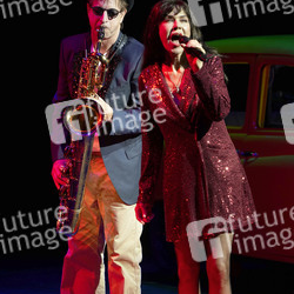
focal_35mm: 194
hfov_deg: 9.0
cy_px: 175
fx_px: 1864
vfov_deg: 9.0
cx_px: 140
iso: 1250
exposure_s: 1/160
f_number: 5.6
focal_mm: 143
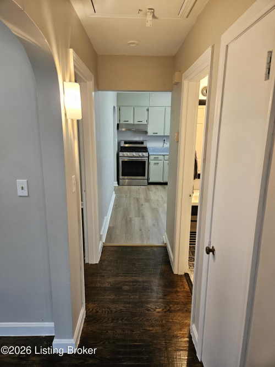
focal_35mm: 23
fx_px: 244
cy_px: 184
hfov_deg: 58.9
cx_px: 138
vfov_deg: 73.9
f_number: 1.8
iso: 200
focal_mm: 5.4
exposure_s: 1/120
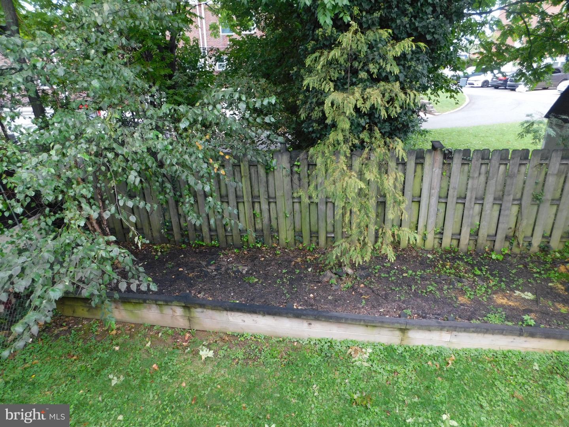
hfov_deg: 73.9
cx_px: 284
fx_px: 378
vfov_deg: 58.9
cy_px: 214
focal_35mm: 23
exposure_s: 1/30
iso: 180
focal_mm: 4
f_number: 3
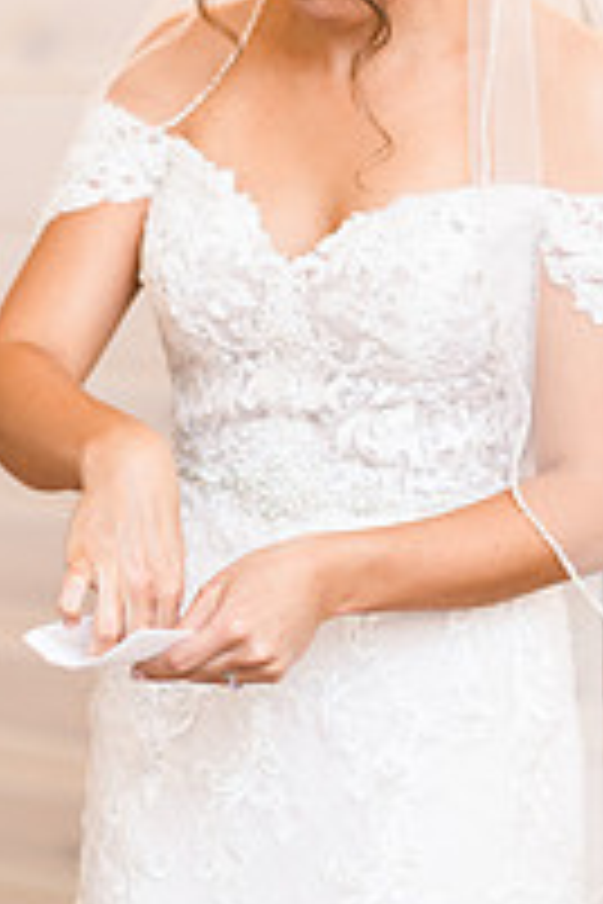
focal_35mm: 112
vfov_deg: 18.3
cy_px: 382
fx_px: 2814
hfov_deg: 12.2
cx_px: 378
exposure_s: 1/160
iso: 400
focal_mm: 50
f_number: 1.8
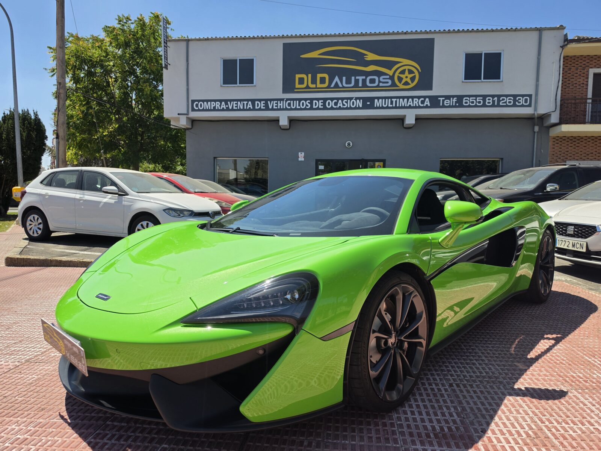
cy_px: 226
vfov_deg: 58.9
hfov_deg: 73.9
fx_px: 399
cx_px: 300
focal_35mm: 23
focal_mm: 6.5
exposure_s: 1/5015
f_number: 1.4
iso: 64
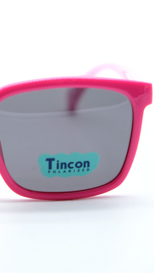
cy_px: 136
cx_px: -31
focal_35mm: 131
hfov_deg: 9.1
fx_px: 951
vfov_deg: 16.4
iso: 640
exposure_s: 1/1000
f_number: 4
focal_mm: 55
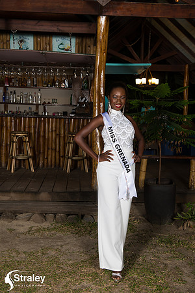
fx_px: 390
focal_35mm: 48
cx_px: 98
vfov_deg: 41.1
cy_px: 146
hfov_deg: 28.1
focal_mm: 48
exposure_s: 1/80
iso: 500
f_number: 5.6
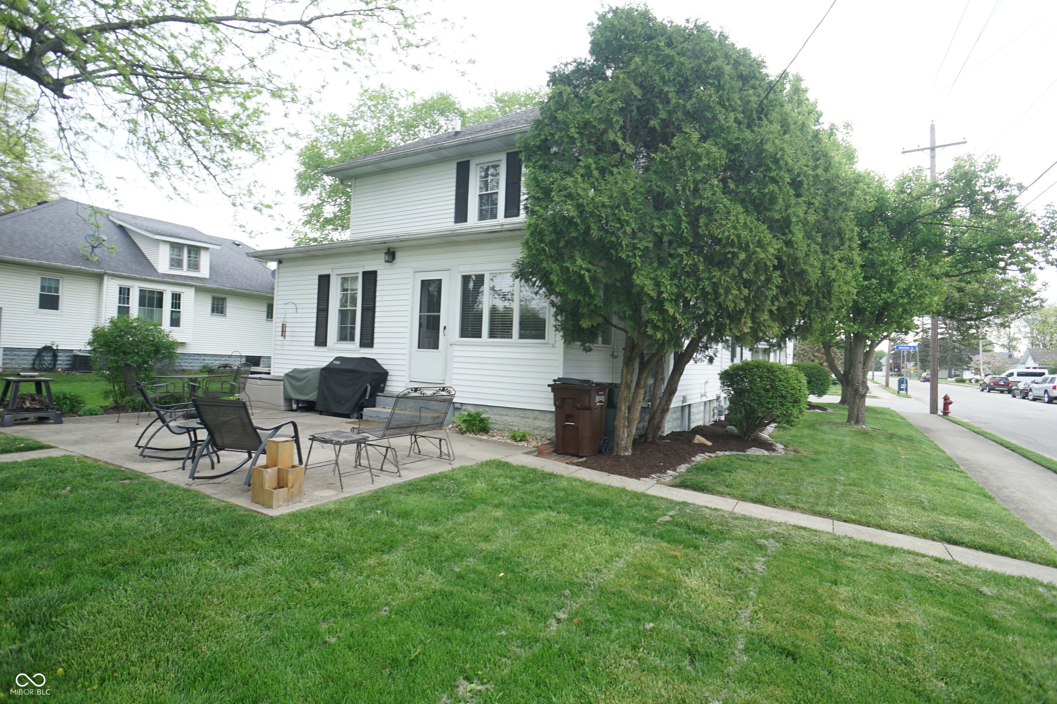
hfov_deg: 73.7
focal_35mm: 24
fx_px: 705
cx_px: 528
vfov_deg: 53.1
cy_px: 352
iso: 200
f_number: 5.6
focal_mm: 16
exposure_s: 1/80
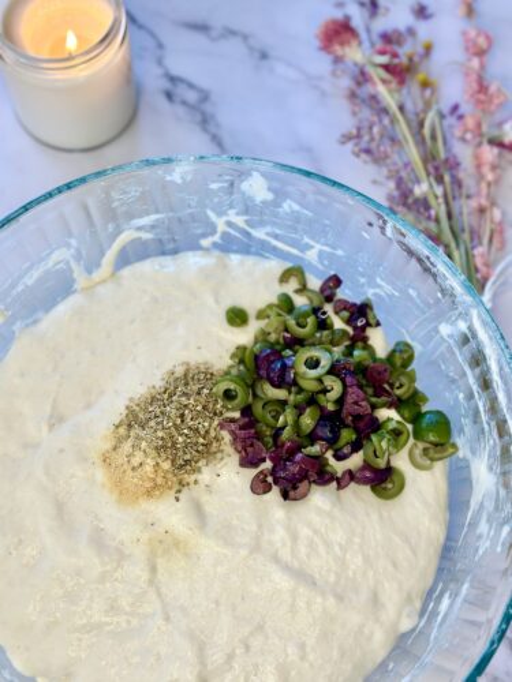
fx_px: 947
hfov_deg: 30.3
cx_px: 256
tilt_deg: -71.1
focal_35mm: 48
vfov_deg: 39.7
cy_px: 341
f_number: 1.78
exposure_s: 1/174
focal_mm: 6.86
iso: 80
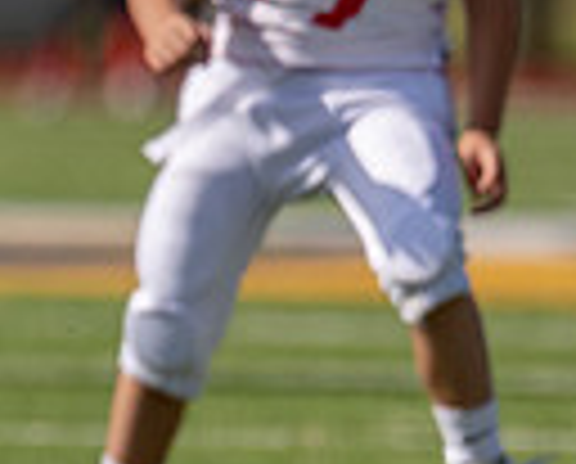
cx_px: -392
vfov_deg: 1.2
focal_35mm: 1271
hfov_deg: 1.5
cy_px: -27
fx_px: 21717
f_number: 4
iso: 160
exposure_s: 1/2500
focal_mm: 280
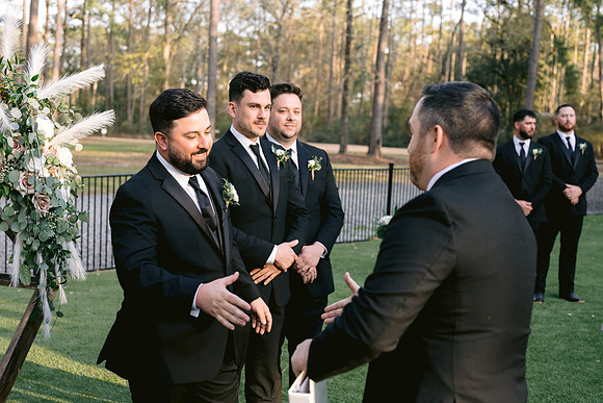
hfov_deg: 39.6
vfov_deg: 27.0
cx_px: 302
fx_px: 838
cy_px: 202
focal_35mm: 50
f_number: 4
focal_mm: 50
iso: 400
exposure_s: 1/400
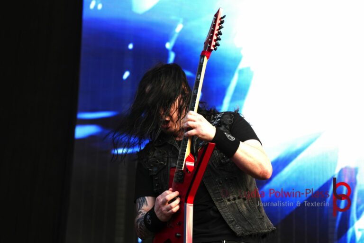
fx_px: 1699
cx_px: 182
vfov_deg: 8.2
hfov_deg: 12.2
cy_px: 122
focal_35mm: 168
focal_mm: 112
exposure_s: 1/200
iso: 200
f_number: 5.6
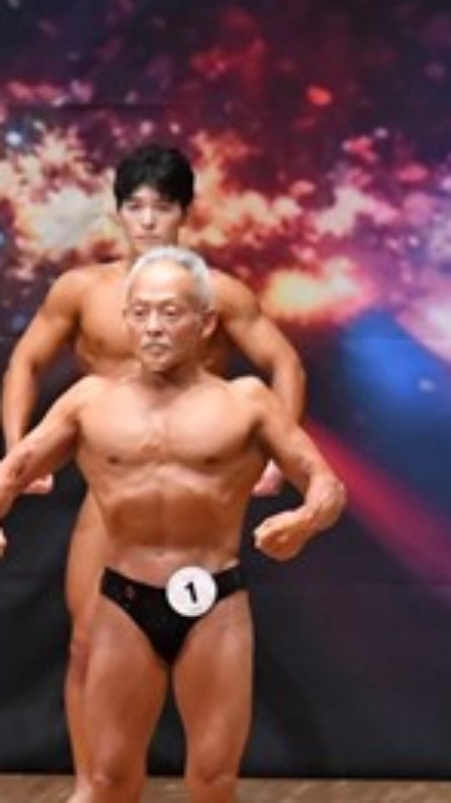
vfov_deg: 4.4
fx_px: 10374
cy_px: 598
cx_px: -584
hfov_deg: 2.5
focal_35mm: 487
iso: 8000
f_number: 5.6
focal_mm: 105
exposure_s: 1/400
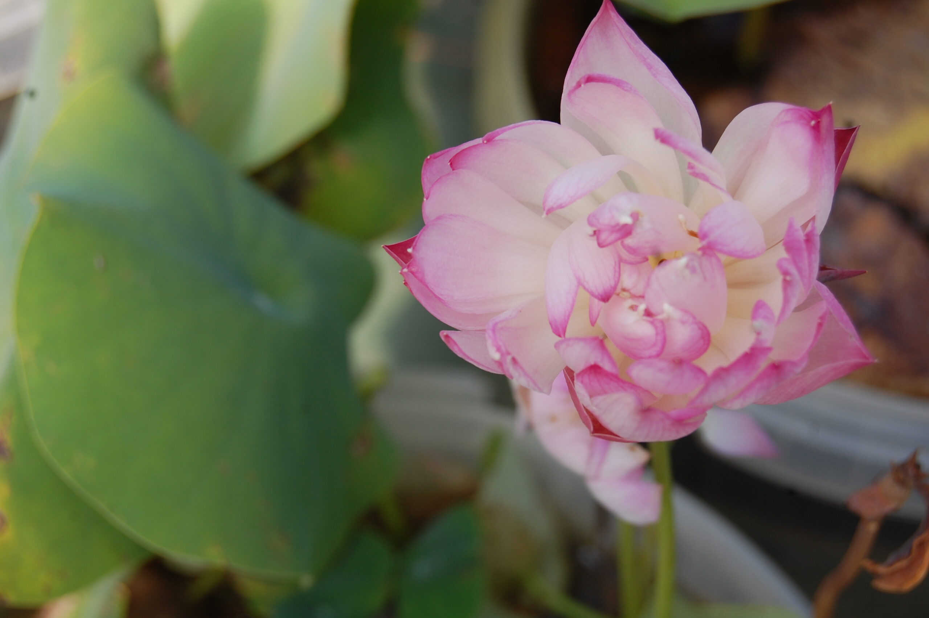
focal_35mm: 82
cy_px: 309
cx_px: 464
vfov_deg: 16.5
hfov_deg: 24.6
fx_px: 2127
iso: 200
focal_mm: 55
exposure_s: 1/250
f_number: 8
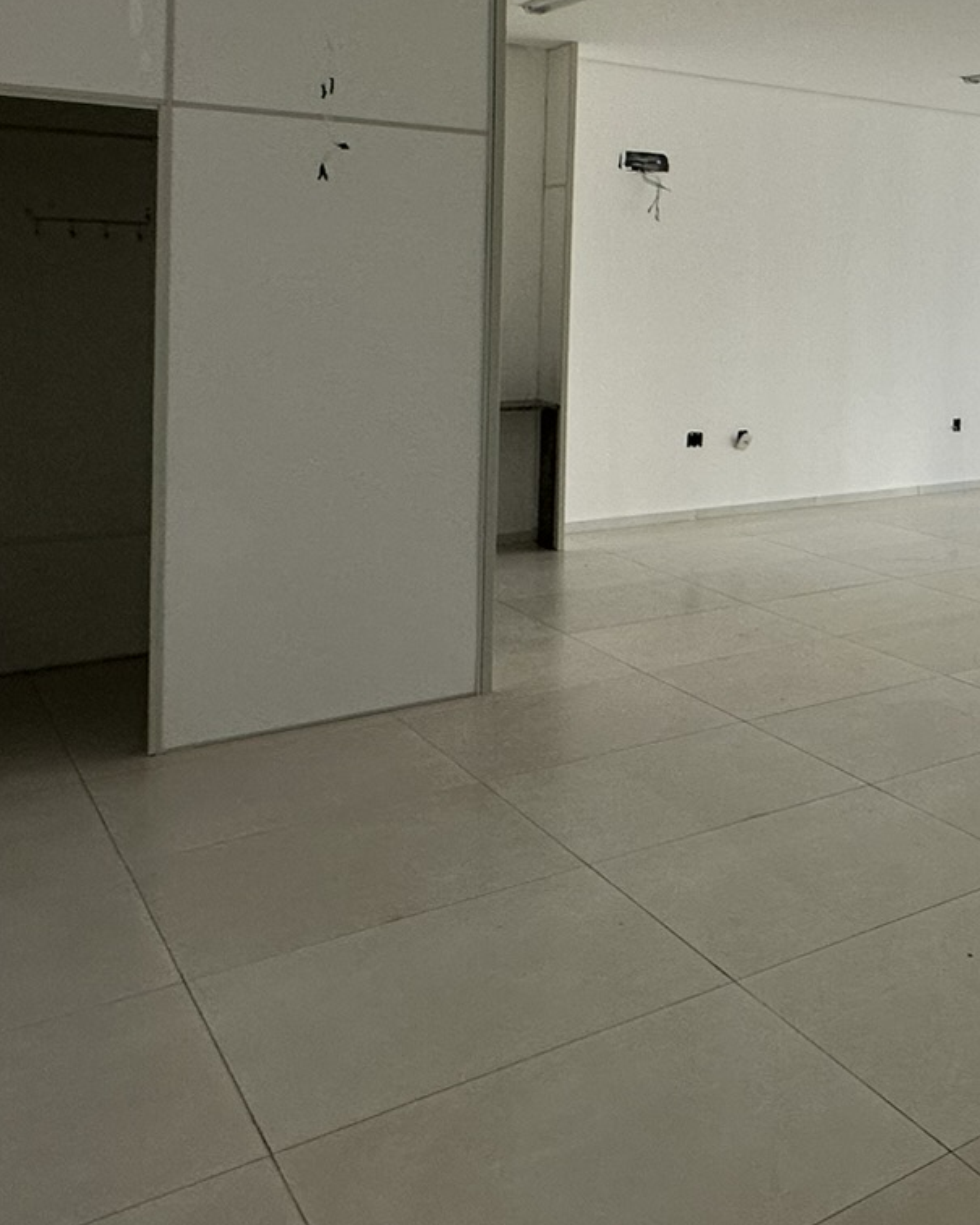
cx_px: 1270
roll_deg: -1.3
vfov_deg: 47.2
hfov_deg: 31.2
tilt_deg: +0.1
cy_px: 303
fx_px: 1341
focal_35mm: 37
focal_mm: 2.22
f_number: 2.2
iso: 80
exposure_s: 1/120
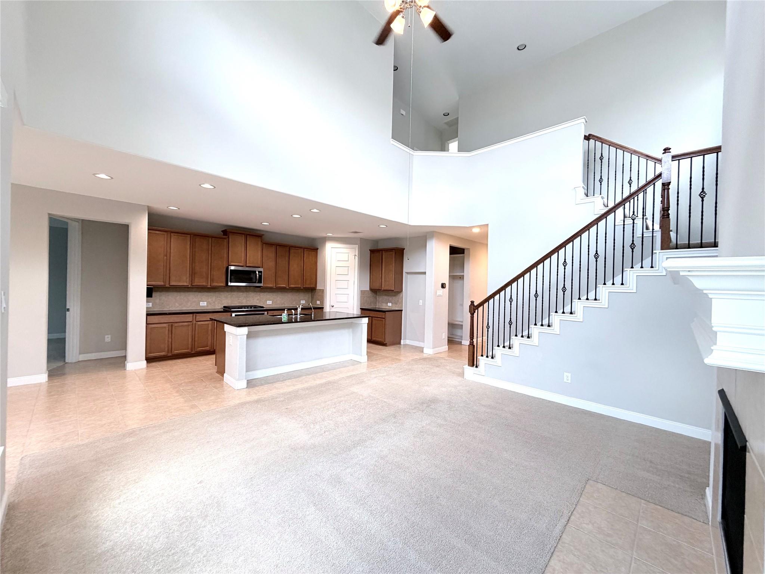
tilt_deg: -0.8
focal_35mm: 14
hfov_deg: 102.1
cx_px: 382
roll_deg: -1.2
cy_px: 287
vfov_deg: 85.7
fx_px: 309
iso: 160
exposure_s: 1/120
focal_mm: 2.22
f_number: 2.2
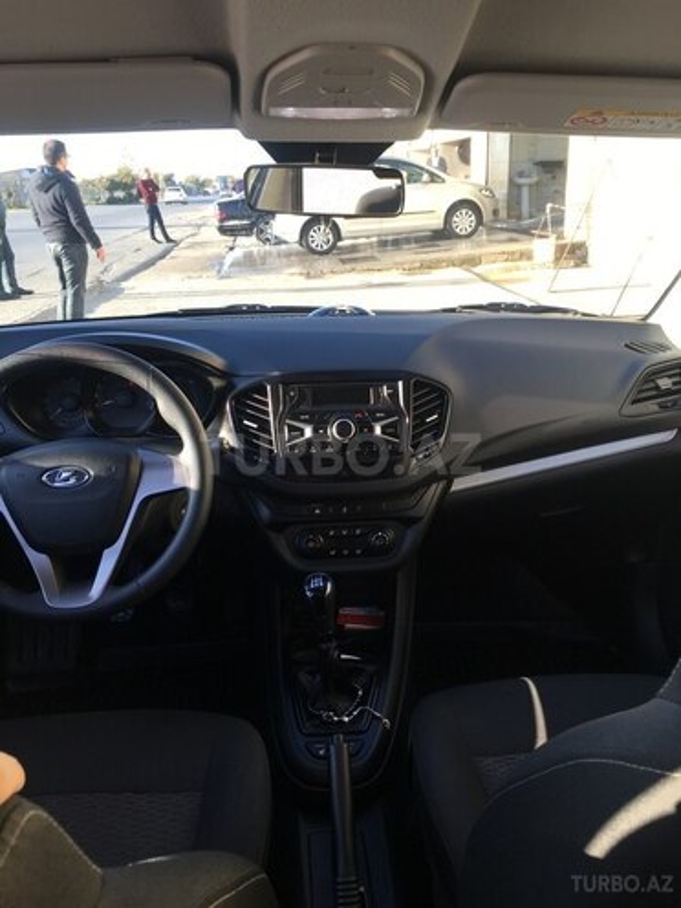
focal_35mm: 29
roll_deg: +2.1
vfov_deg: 61.7
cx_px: 340
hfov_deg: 48.2
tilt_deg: -18.0
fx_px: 761
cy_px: 454
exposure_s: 1/100
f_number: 2.2
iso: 25
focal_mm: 4.15
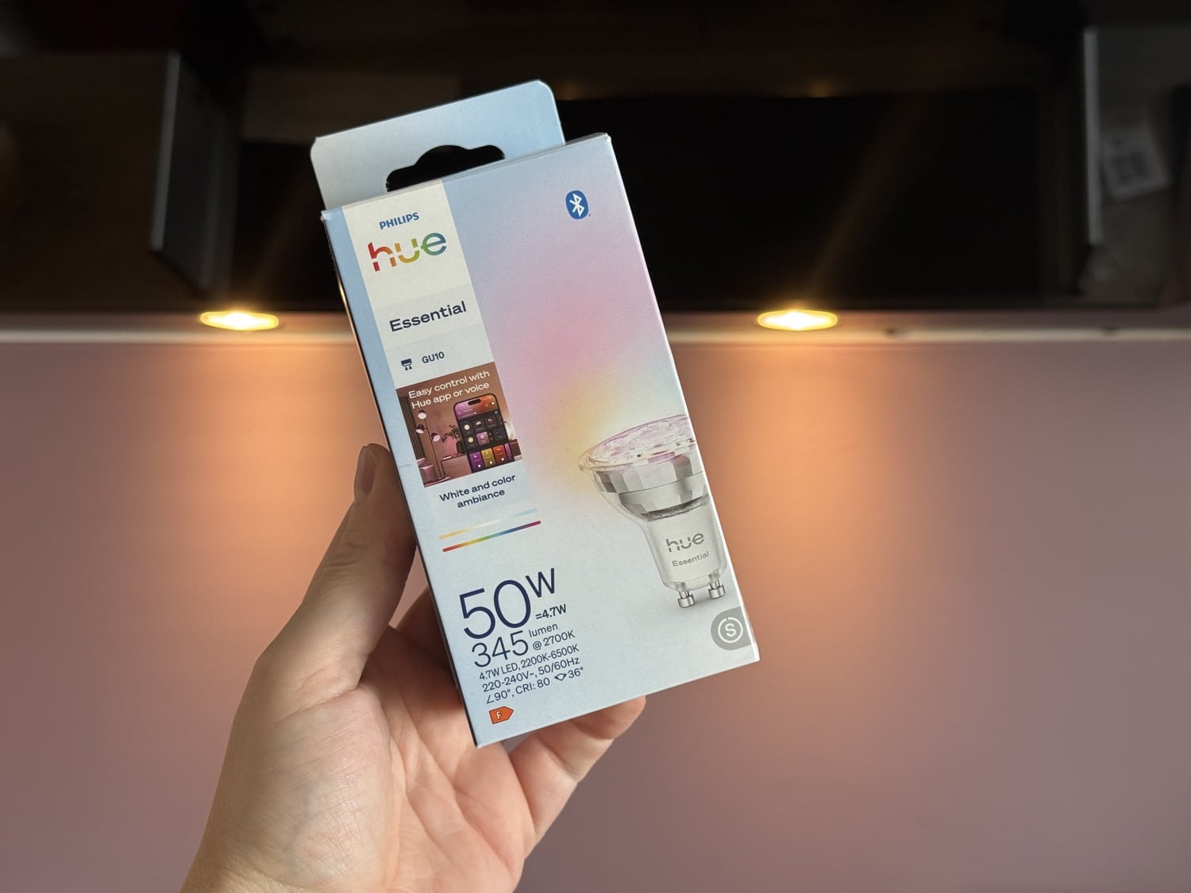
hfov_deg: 39.7
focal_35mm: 48
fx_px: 1651
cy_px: 446
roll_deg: +0.4
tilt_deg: -5.4
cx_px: 596
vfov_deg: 30.3
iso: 64
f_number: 1.78
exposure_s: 1/119
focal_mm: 6.76
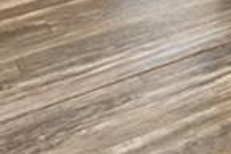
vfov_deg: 9.9
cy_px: -301
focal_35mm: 106
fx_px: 681
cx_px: 714
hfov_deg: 11.0
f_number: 5
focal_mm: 15
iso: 50
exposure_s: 1/4
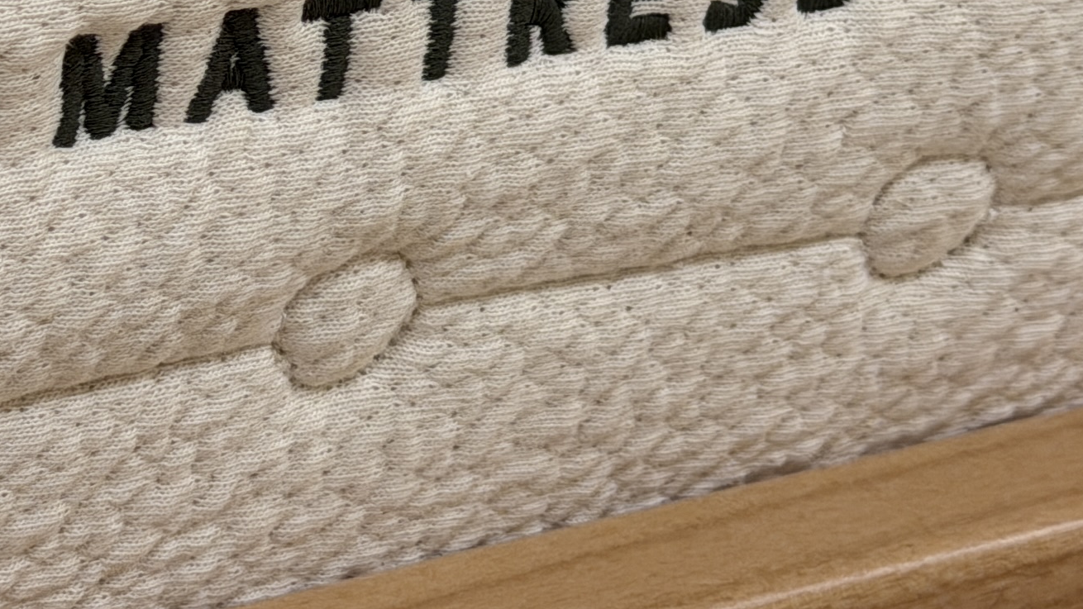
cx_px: 9
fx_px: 4624
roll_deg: -0.5
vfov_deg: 7.5
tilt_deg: -20.5
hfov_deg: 13.2
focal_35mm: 161
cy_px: -177
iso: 160
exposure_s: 1/60
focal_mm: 6.76
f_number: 1.78
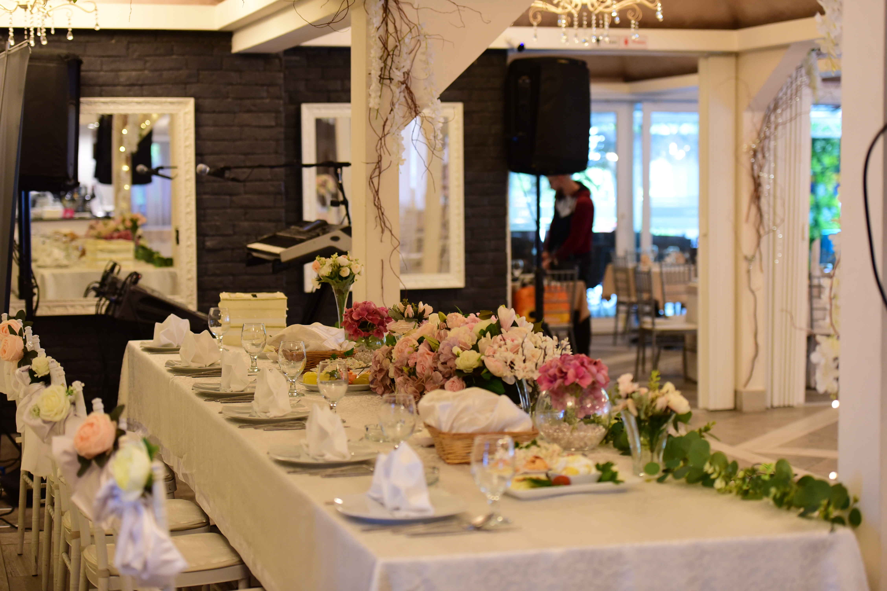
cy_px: 296
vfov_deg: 19.5
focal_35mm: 70
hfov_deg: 28.8
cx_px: 444
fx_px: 1725
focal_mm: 70
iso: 2000
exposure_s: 1/100
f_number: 2.8
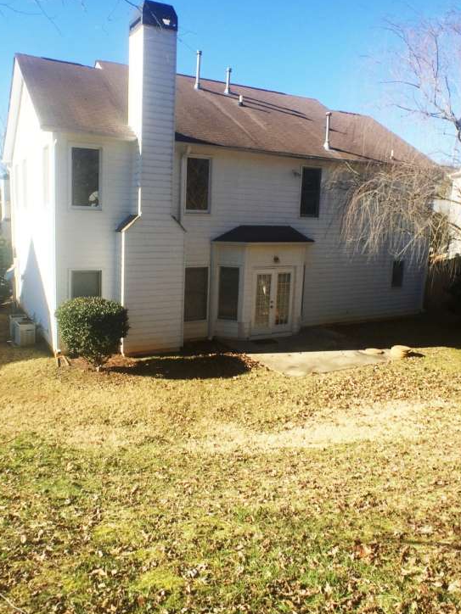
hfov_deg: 35.1
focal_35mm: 41
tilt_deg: -9.6
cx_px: 197
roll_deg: -1.3
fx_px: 728
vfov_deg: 45.8
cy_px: 295
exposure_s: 1/1163
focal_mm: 4.15
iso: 32
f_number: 2.2
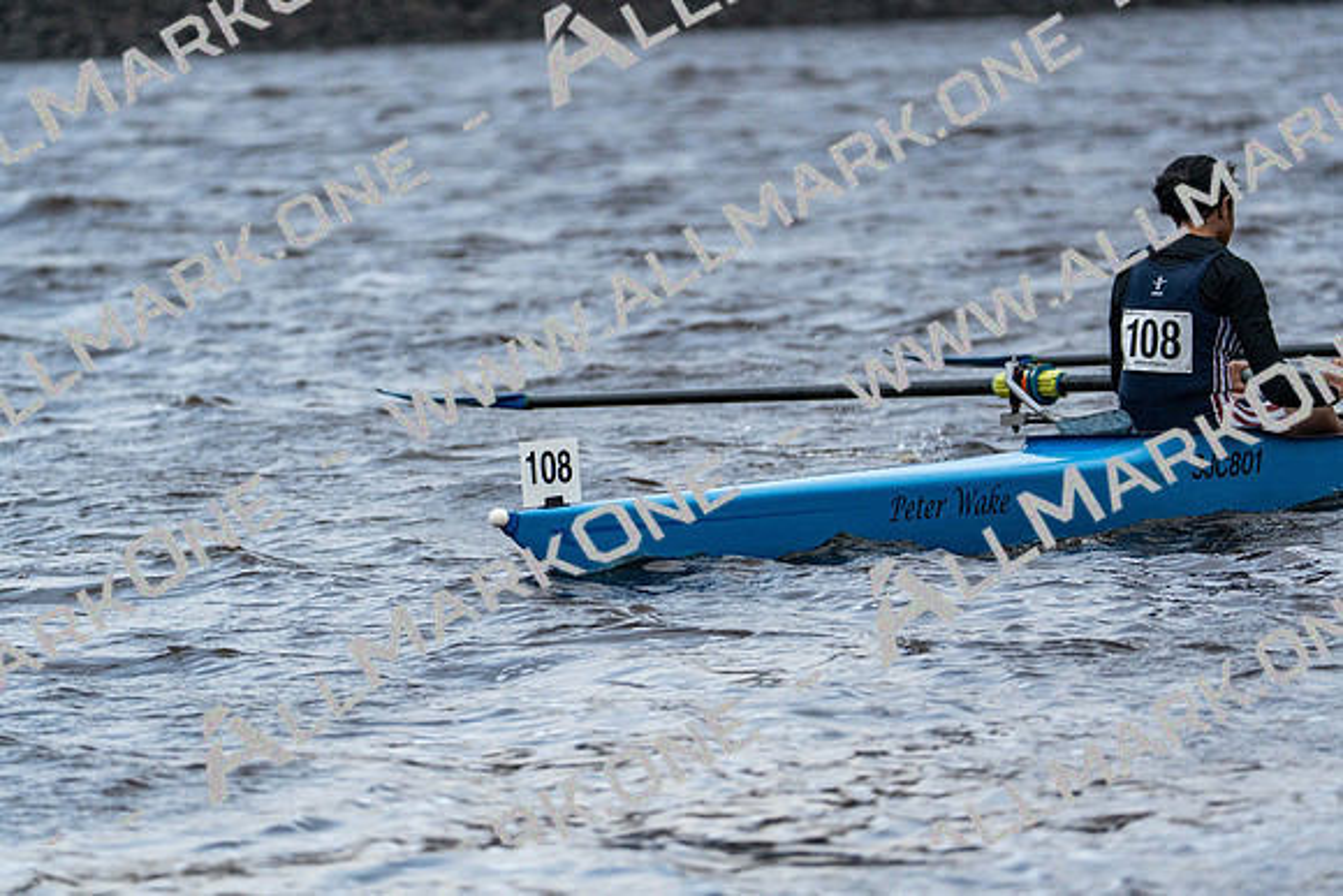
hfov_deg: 6.4
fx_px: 11977
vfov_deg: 4.3
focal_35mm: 321
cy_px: 448
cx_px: 672
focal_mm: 321
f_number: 6.3
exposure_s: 1/1600
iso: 2500
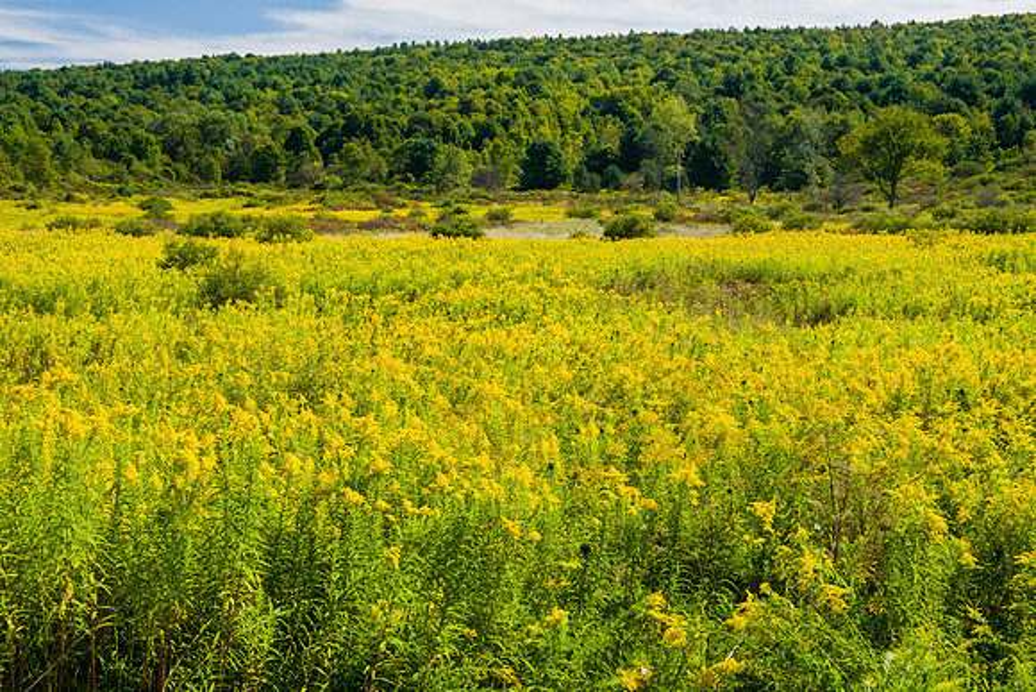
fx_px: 1410
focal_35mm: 49
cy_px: 346
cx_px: 518
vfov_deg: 27.5
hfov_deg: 40.3
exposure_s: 1/240
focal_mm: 32.9
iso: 250
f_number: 8
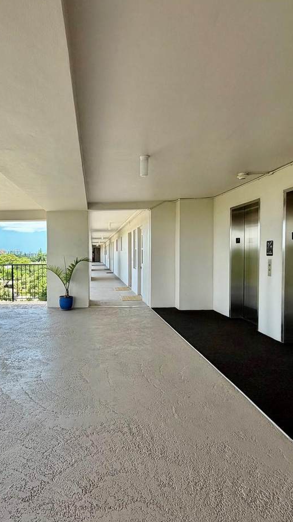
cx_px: 82
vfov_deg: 83.8
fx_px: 290
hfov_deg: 51.8
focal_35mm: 21
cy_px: 265
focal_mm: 2.22
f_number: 2.2
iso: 50
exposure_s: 1/224
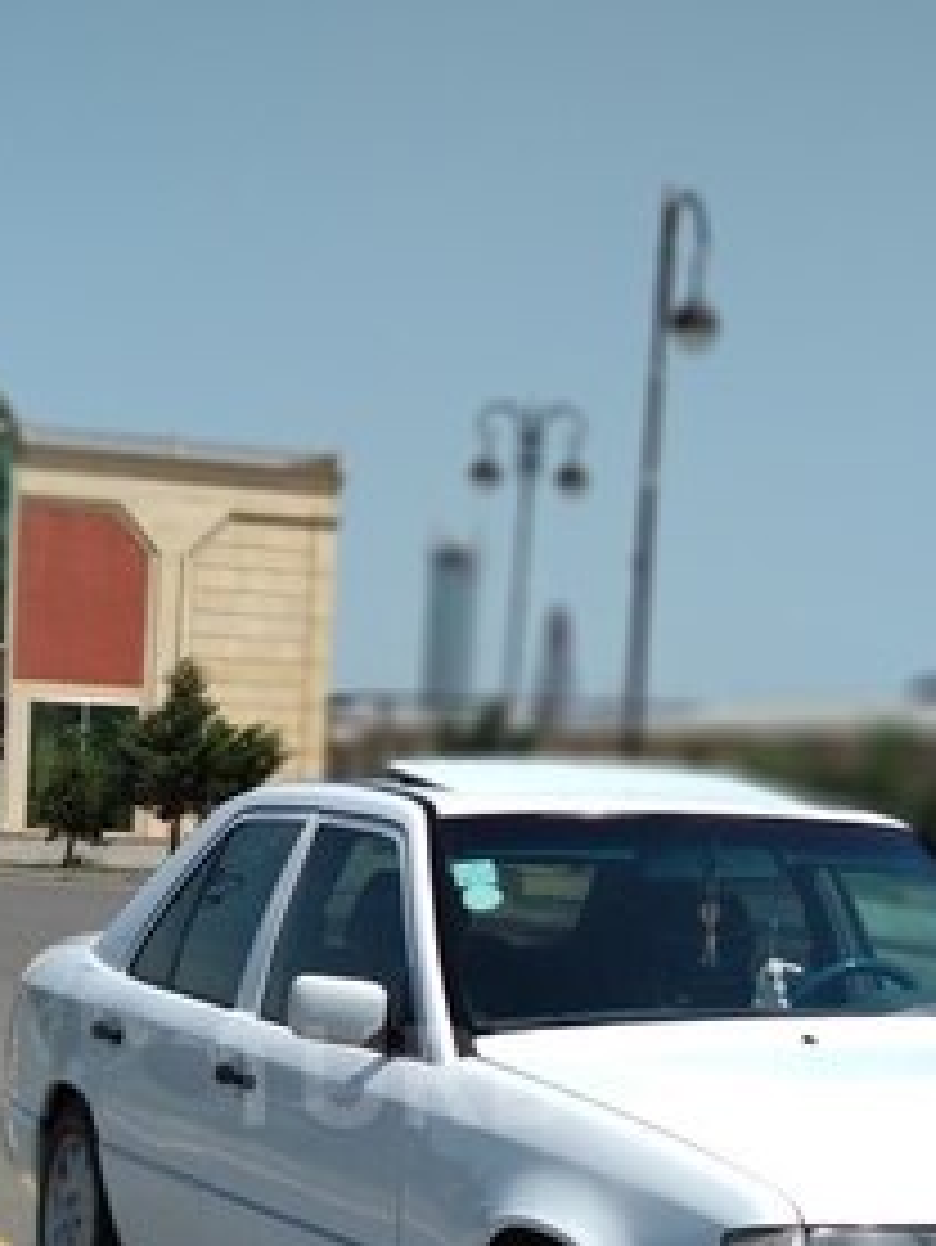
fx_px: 3350
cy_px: 1075
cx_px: 562
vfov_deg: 20.7
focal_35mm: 93
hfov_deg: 15.9
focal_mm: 5.99
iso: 100
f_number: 2.6
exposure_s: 1/963
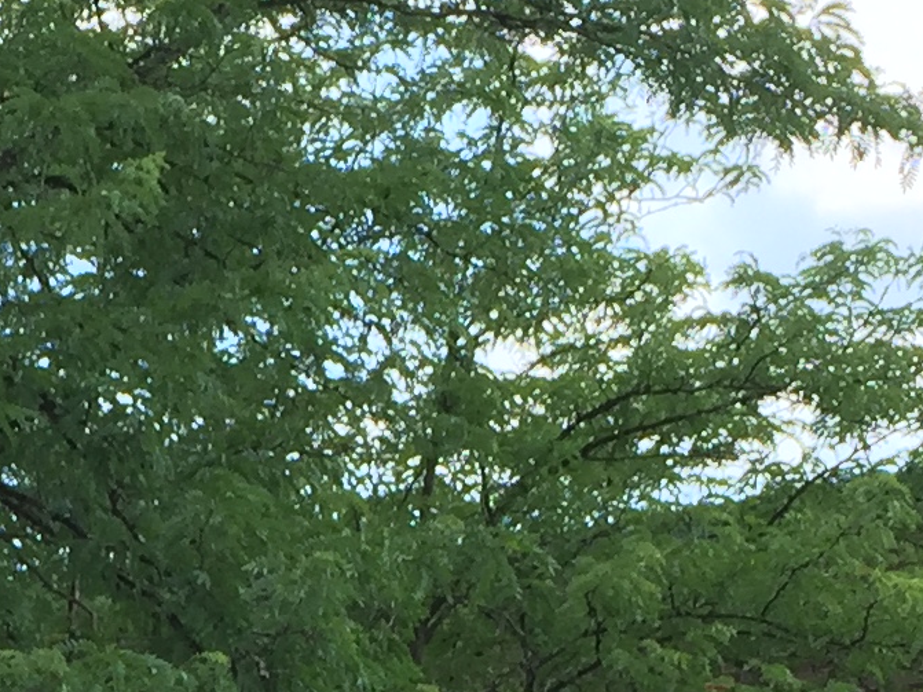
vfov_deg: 10.1
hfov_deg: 13.9
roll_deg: -1.4
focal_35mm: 141
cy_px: 1154
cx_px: 128
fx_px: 3759
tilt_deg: +2.3
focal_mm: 4.15
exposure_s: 1/732
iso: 32
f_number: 2.2
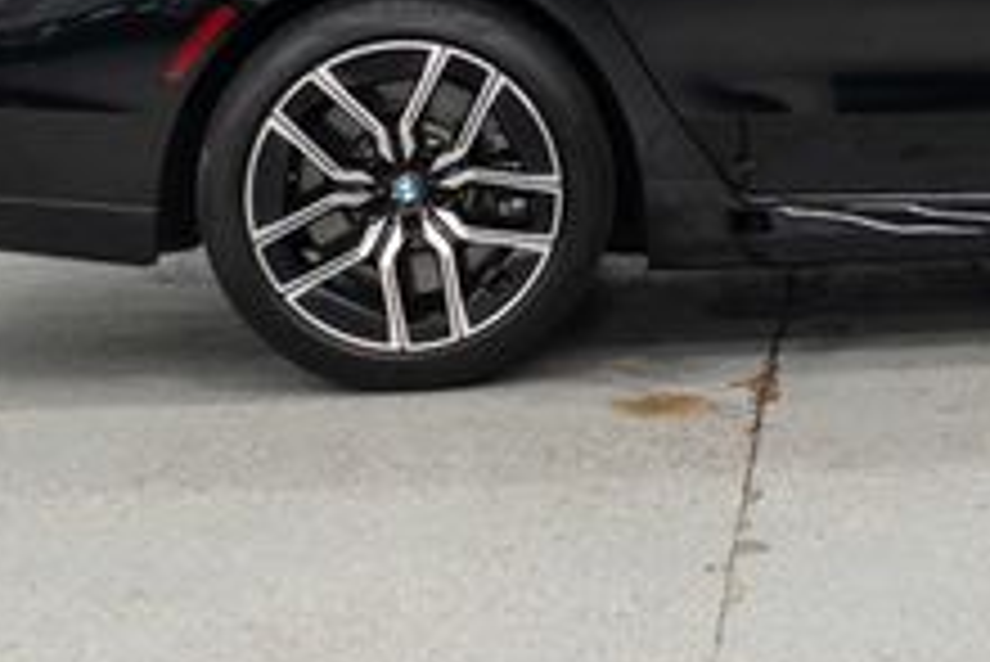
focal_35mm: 122
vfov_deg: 11.0
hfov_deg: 16.2
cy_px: -191
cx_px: 1116
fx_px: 3357
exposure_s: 1/40
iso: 200
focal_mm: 28
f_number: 3.2
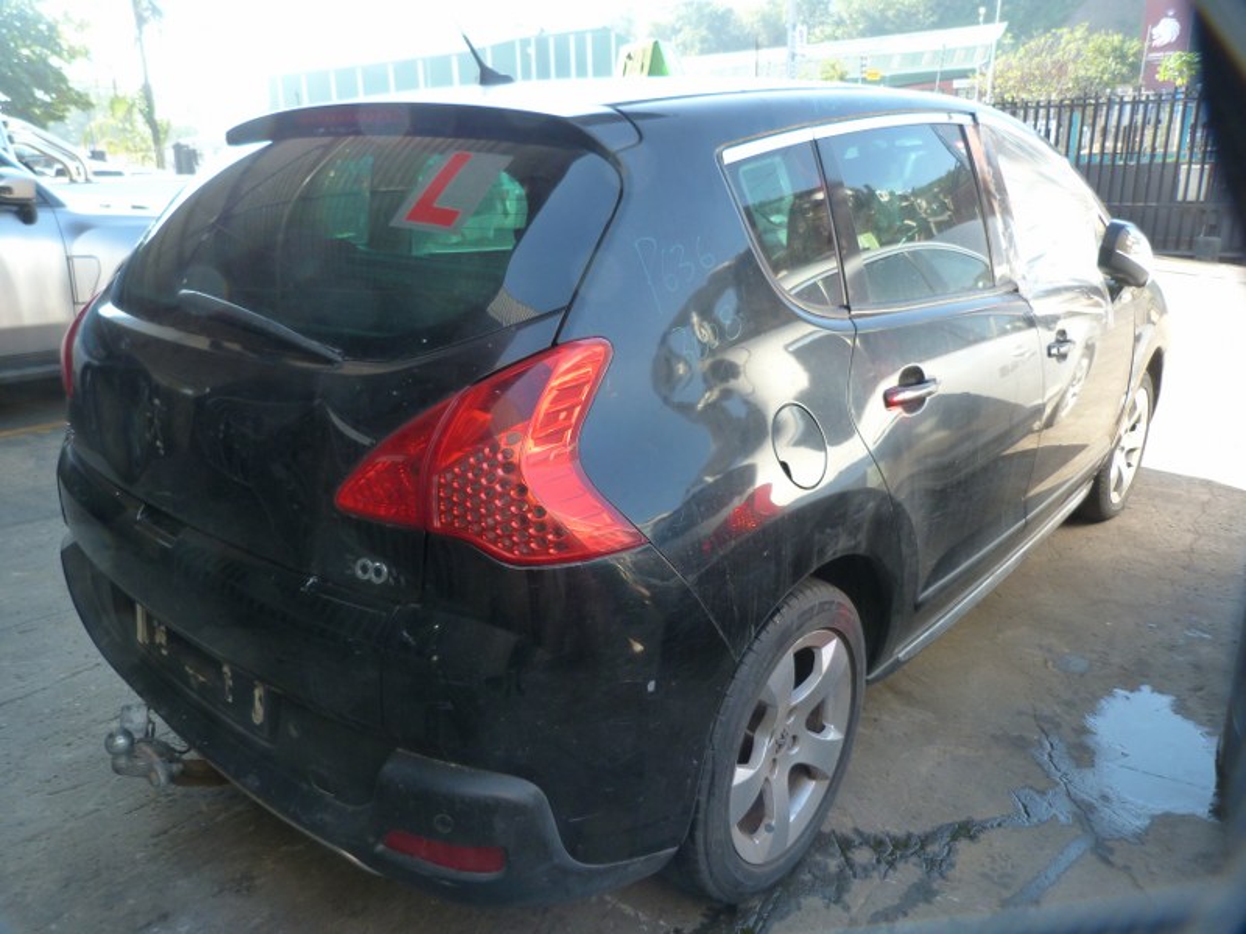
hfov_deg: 69.4
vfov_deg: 54.9
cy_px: 467
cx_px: 623
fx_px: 900
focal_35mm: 25
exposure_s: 1/80
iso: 125
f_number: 2.8
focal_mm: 4.5
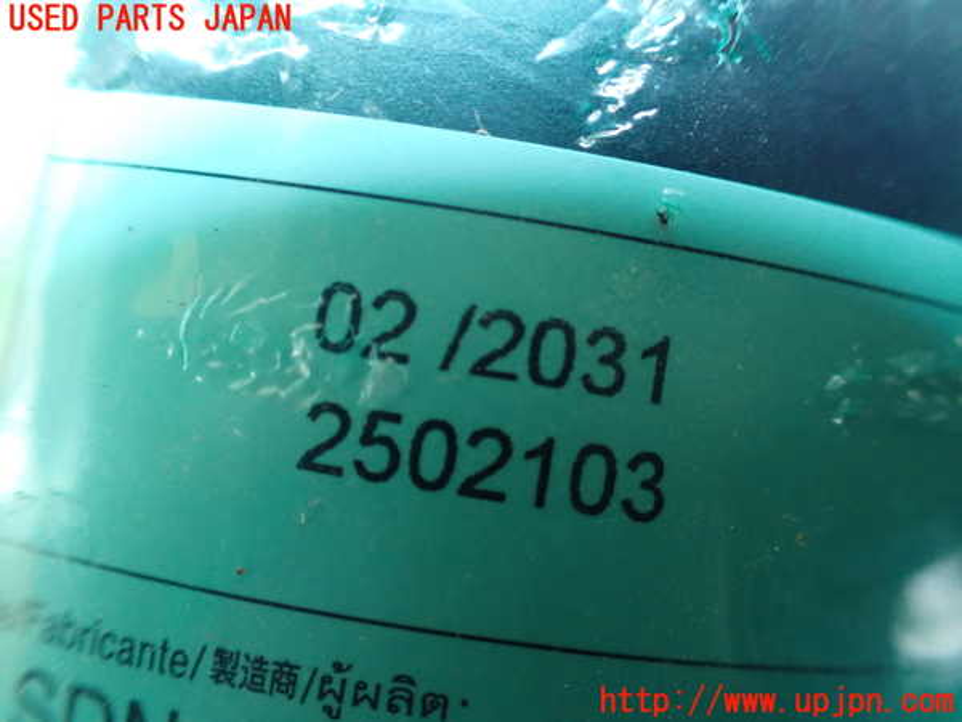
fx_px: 834
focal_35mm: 30
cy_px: 361
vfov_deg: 46.8
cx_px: 481
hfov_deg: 60.0
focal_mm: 5.4
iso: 800
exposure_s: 1/125
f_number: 2.3
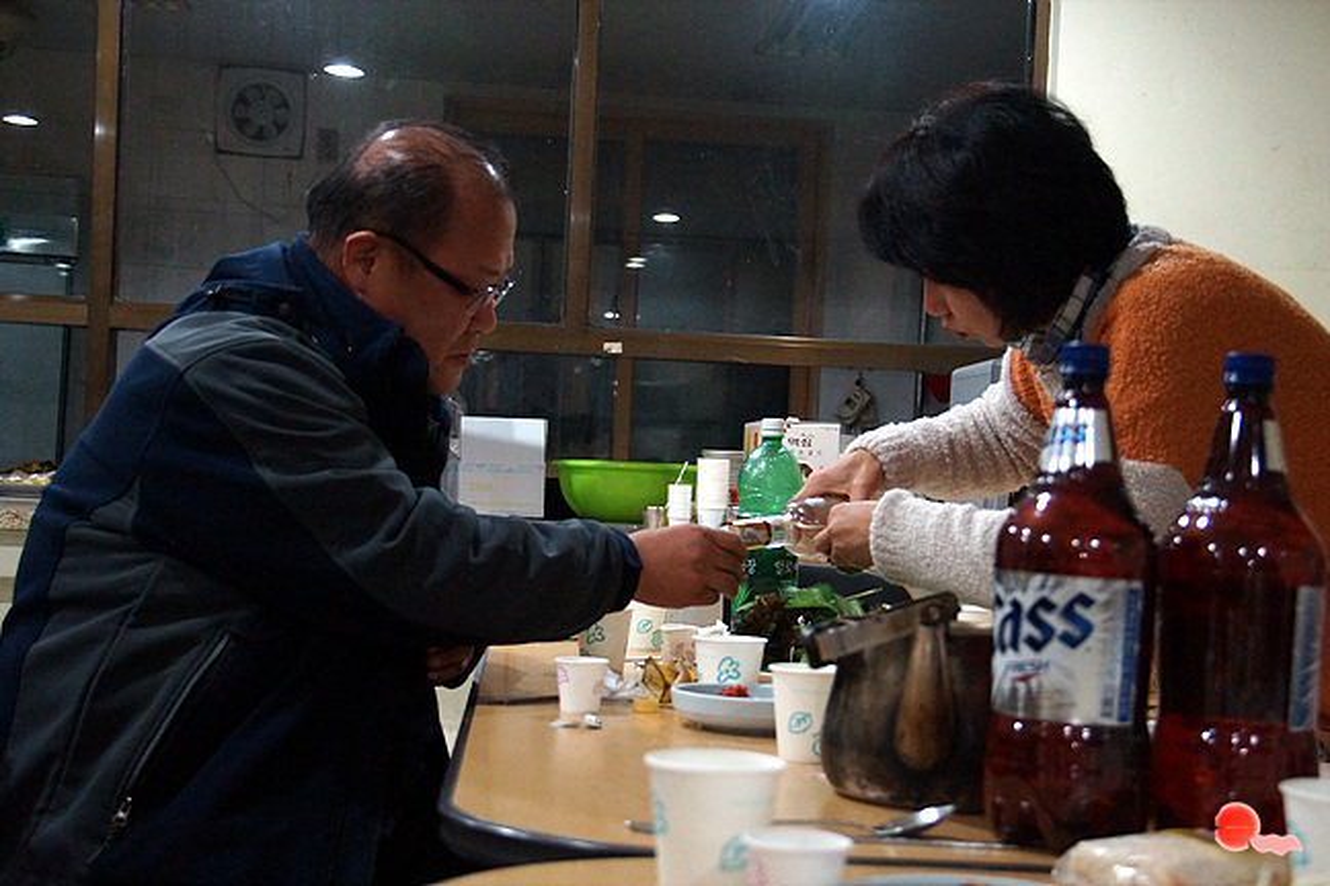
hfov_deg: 38.9
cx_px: 665
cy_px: 443
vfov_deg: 26.5
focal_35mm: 51
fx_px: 1884
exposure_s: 1/60
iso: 3200
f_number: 4.5
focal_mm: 34
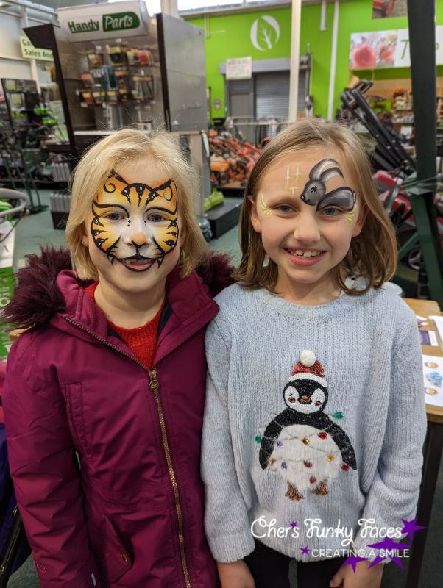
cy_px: 294
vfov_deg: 71.5
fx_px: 409
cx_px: 222
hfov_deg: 56.9
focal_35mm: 24
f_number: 1.85
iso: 222
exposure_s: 1/100
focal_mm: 6.81
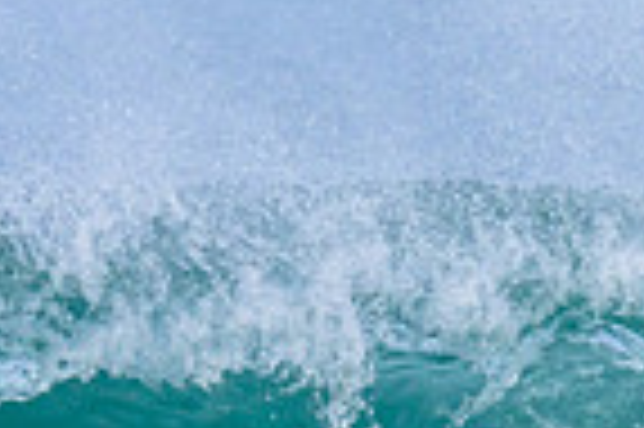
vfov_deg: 0.3
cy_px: 385
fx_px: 79710
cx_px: 399
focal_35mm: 4461
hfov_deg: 0.5
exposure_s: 1/2000
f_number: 11
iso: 1250
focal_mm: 800
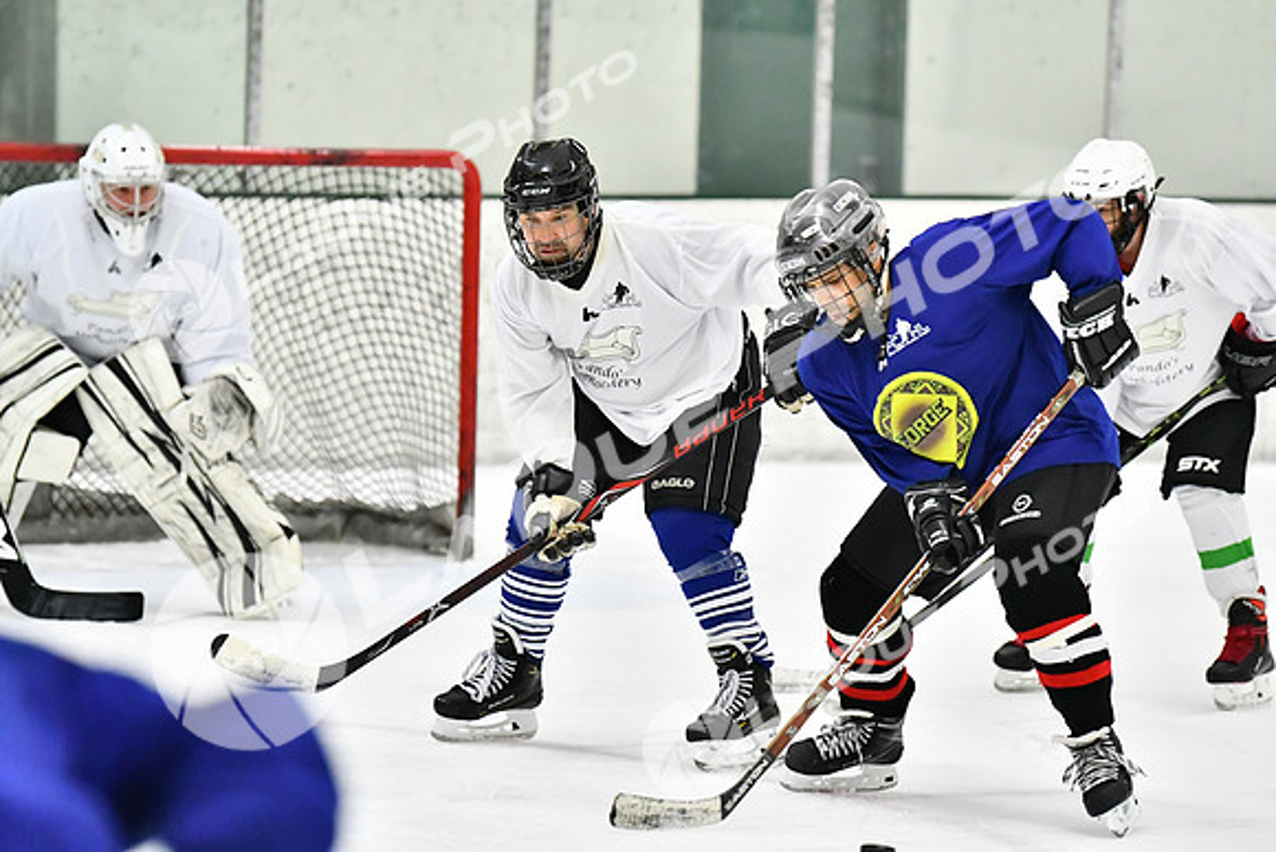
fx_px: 6647
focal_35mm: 188
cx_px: 638
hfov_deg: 11.0
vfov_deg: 7.3
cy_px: 426
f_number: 2.8
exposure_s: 1/1600
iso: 6400
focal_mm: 125
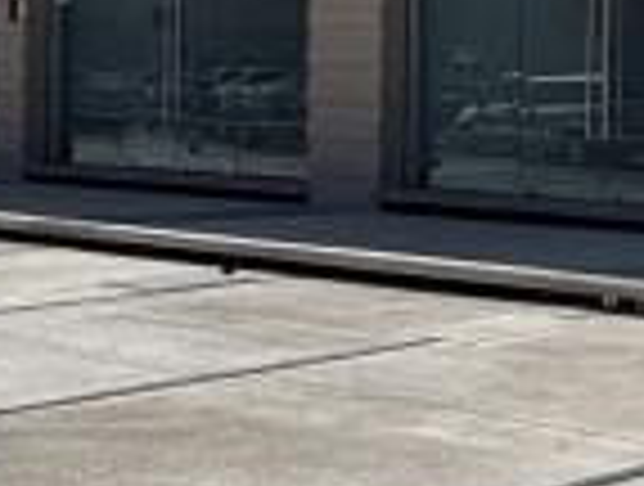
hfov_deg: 15.9
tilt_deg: -0.6
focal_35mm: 100
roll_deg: -0.1
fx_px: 1865
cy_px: 108
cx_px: 1234
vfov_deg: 14.8
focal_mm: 2.22
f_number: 2.2
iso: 50
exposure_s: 1/2770
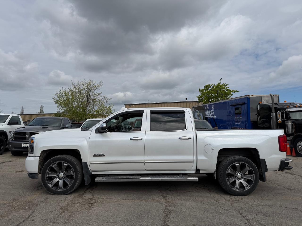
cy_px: 113
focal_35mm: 24
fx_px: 209
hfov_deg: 71.6
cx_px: 151
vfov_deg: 56.8
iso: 80
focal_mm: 6.76
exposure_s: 1/8130
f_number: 1.78
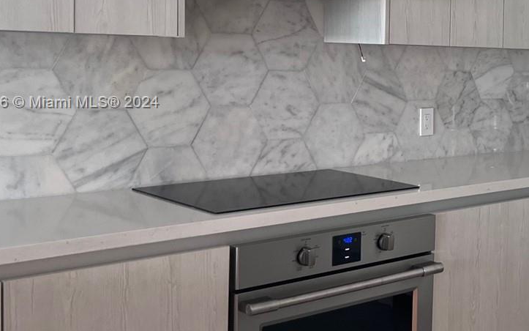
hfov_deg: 31.3
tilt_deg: -4.3
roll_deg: -1.2
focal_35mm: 61
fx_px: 880
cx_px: 510
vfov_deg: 21.2
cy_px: 103
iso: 100
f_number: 1.5
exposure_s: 1/120
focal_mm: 5.7
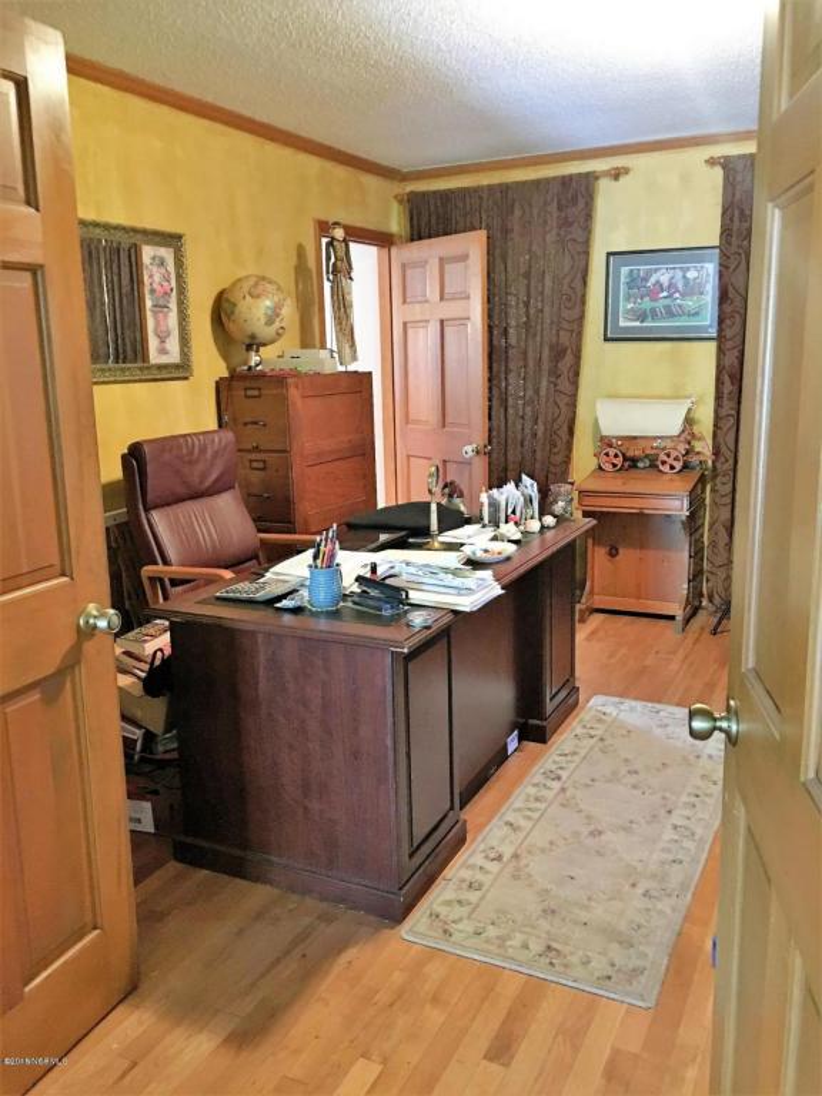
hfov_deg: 48.2
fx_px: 918
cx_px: 411
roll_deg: +1.3
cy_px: 548
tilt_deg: -11.4
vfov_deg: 61.7
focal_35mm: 29
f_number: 2.2
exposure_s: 1/4
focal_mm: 4.15
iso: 125
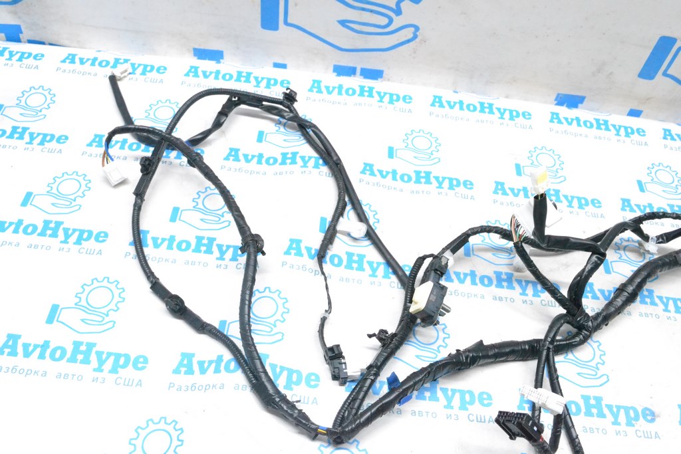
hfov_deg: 57.2
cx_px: 340
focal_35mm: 33
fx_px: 624
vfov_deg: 40.0
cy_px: 227
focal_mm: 22
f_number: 9
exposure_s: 1/160
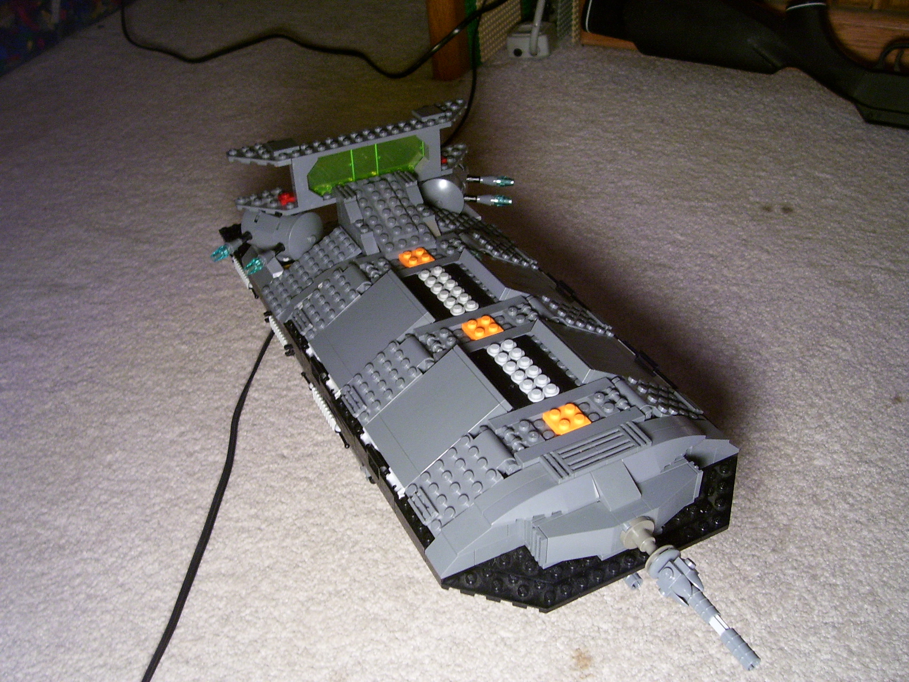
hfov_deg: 54.0
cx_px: 454
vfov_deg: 41.8
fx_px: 893
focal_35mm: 34
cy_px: 341
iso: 160
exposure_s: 1/20
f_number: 2.7
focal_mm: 5.6
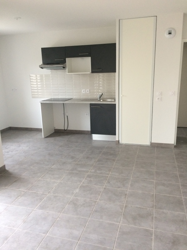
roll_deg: +1.2
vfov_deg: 61.7
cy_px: 125
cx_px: 94
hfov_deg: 48.2
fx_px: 209
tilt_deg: -16.3
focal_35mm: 29
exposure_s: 1/33
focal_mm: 4.15
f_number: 2.2
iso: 200
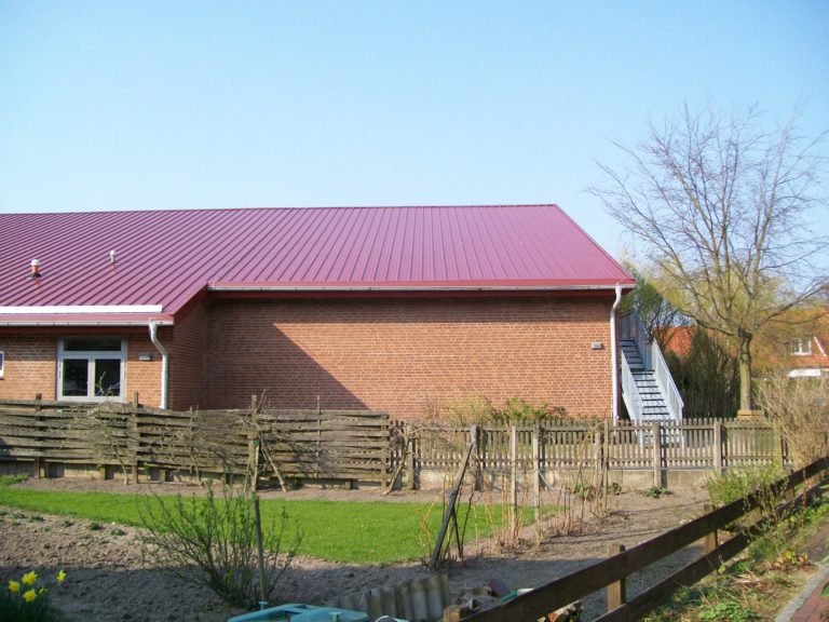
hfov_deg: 54.0
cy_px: 311
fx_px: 814
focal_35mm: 34
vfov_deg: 41.8
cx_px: 414
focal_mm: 6.1
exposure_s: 1/500
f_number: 2.7
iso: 64
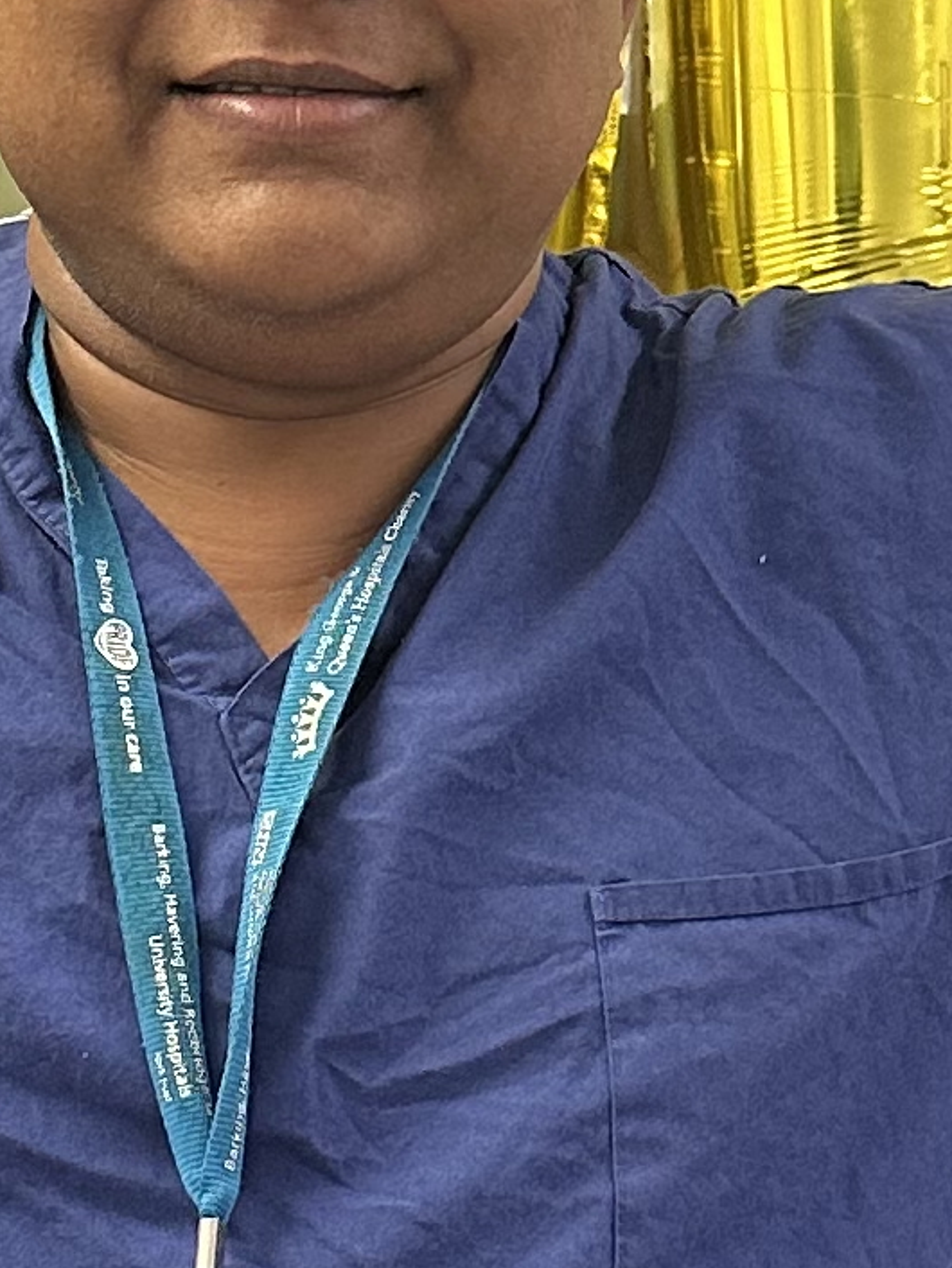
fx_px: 5021
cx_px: 289
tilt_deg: -7.2
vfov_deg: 14.4
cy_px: 533
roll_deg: -1.2
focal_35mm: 137
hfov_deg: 10.8
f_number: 1.78
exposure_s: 1/50
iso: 250
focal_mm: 6.86
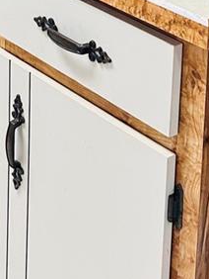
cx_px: -31
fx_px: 820
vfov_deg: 16.7
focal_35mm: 102
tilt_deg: -8.4
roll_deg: -1.6
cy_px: -192
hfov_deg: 14.2
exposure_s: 1/60
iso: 200
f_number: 1.78
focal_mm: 6.86
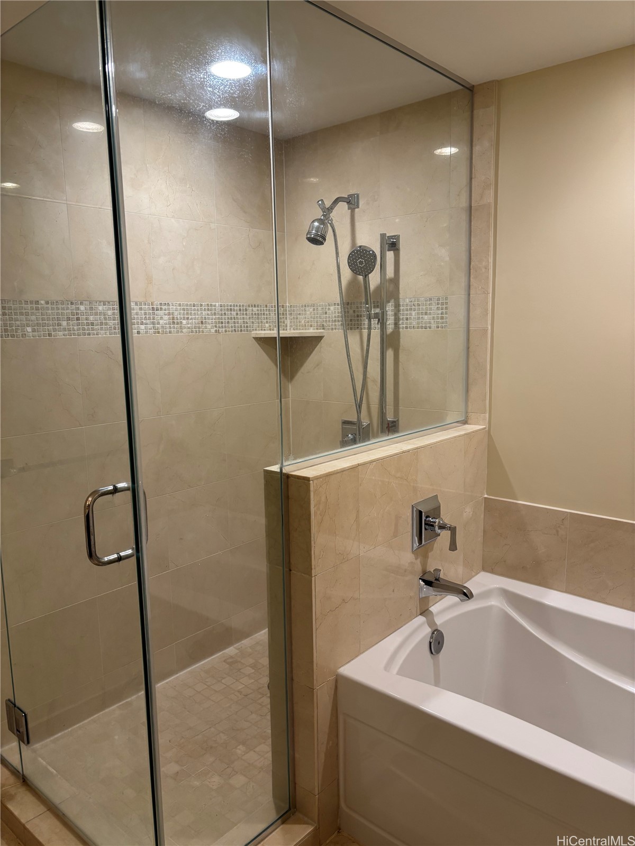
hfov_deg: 53.1
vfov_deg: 67.3
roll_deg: +1.2
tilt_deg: -9.1
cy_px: 423
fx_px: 636
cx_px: 318
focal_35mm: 26
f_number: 1.6
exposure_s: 1/60
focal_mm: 5.96
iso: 125
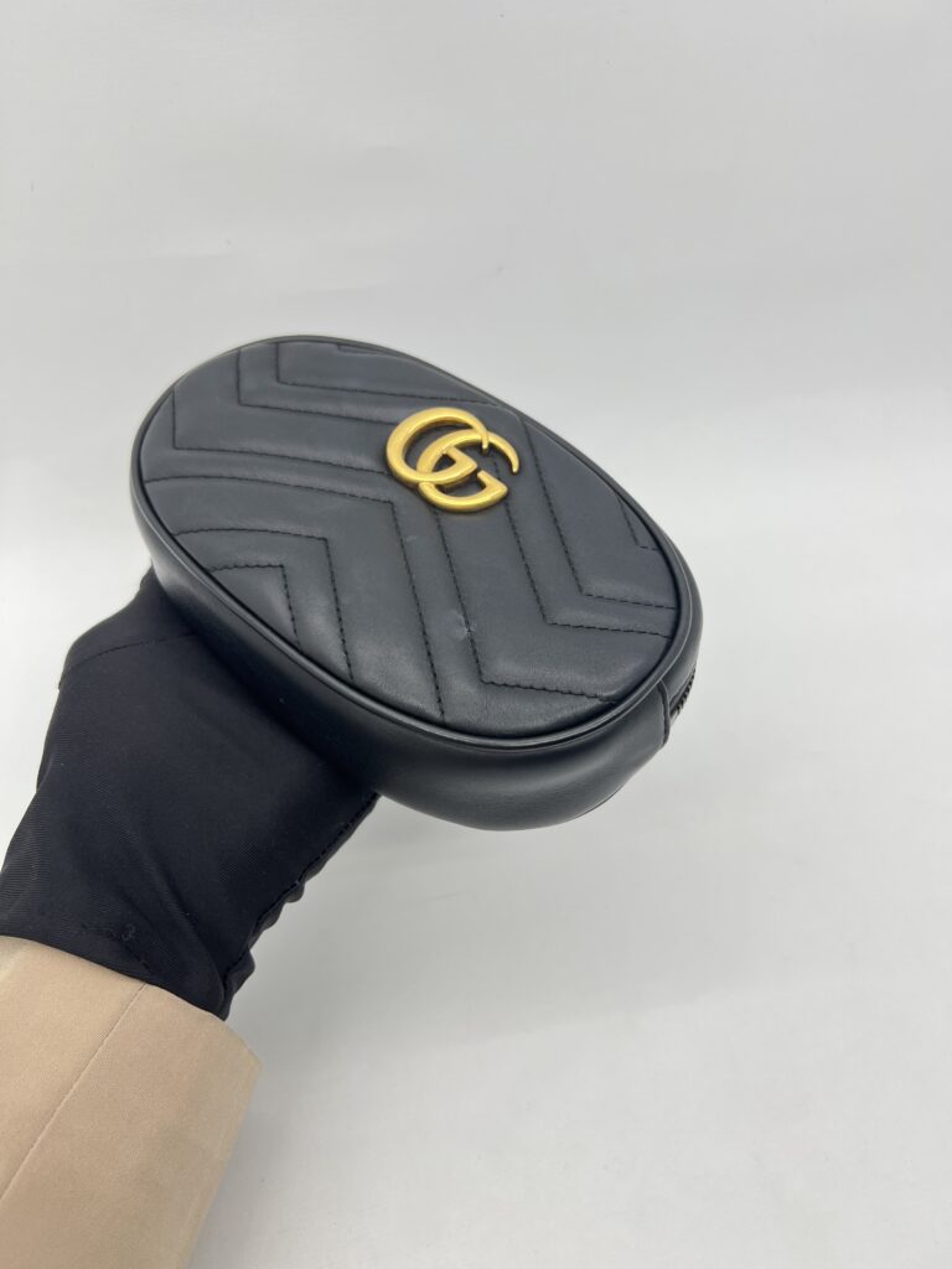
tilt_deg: -45.7
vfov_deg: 67.3
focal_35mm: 26
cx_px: 476
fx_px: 953
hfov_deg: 53.1
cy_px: 634
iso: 40
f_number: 1.5
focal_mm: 5.7
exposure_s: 1/100
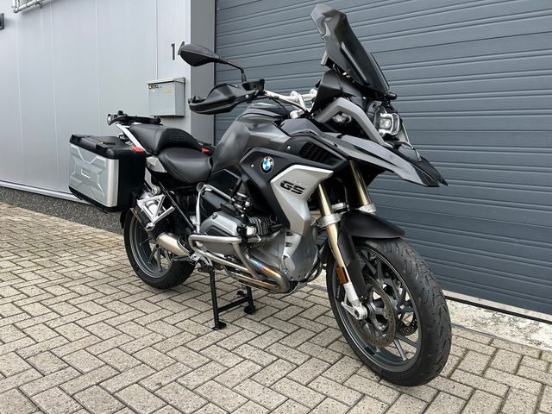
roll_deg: -2.2
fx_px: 415
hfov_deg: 67.3
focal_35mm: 26
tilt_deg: -7.8
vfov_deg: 53.1
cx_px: 276
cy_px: 207
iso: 50
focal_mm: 5.7
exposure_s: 1/775
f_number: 1.5
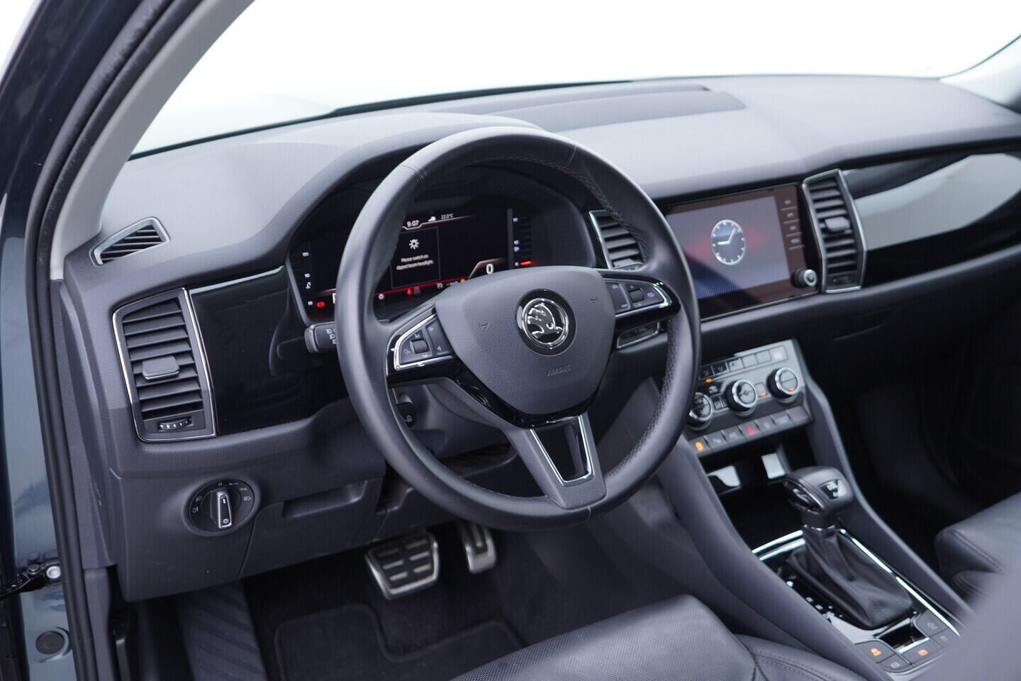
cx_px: 510
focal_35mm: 36
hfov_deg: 53.1
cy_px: 340
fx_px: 1021
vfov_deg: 36.9
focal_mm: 24
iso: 250
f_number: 2.8
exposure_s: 1/40
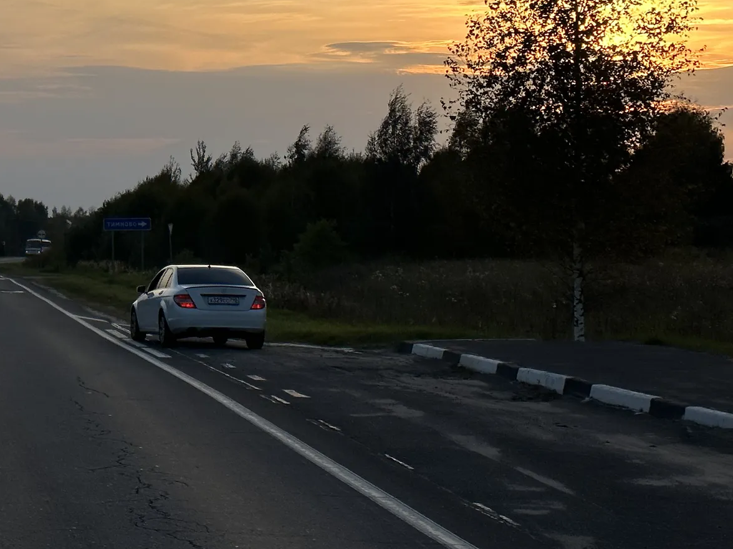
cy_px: 110
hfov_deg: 19.4
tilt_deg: +2.2
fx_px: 2075
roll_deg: +0.0
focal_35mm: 98
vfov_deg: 15.0
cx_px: -14
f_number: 1.78
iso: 64
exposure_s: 1/3731
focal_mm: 6.86
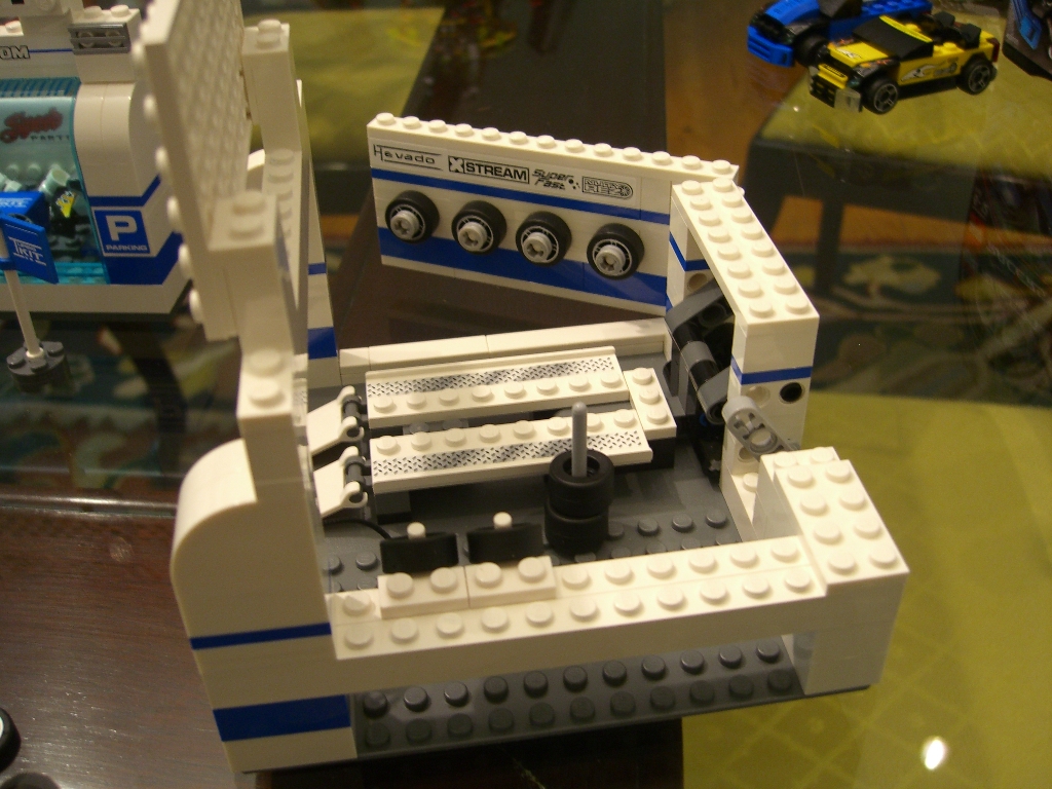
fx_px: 1155
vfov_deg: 37.7
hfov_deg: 49.0
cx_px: 526
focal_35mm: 38
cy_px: 394
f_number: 2.8
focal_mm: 7.9
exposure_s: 1/10
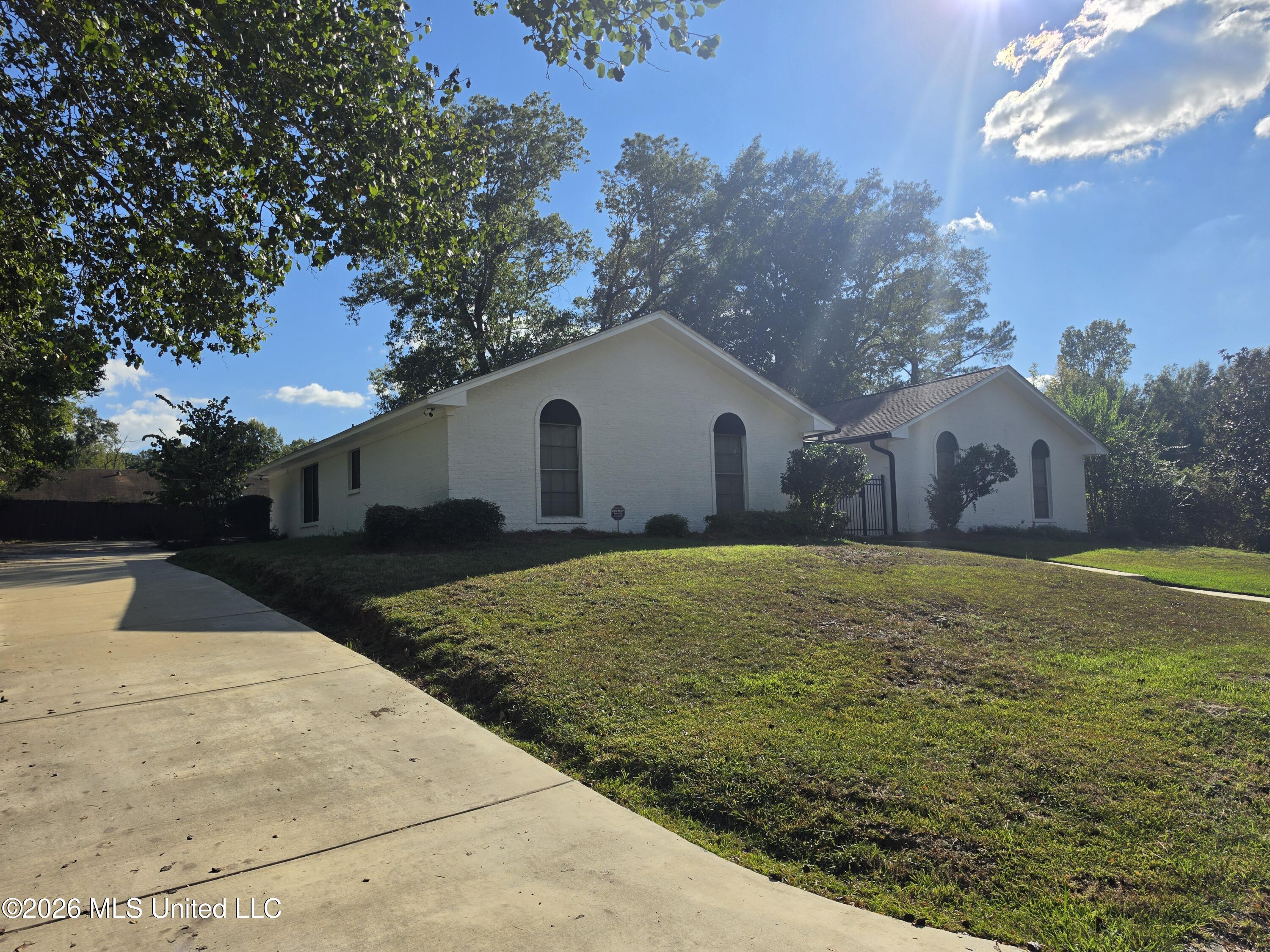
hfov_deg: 73.9
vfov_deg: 58.9
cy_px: 476
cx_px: 635
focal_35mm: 23
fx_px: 844
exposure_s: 1/7939
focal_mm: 6.5
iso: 25
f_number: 1.4
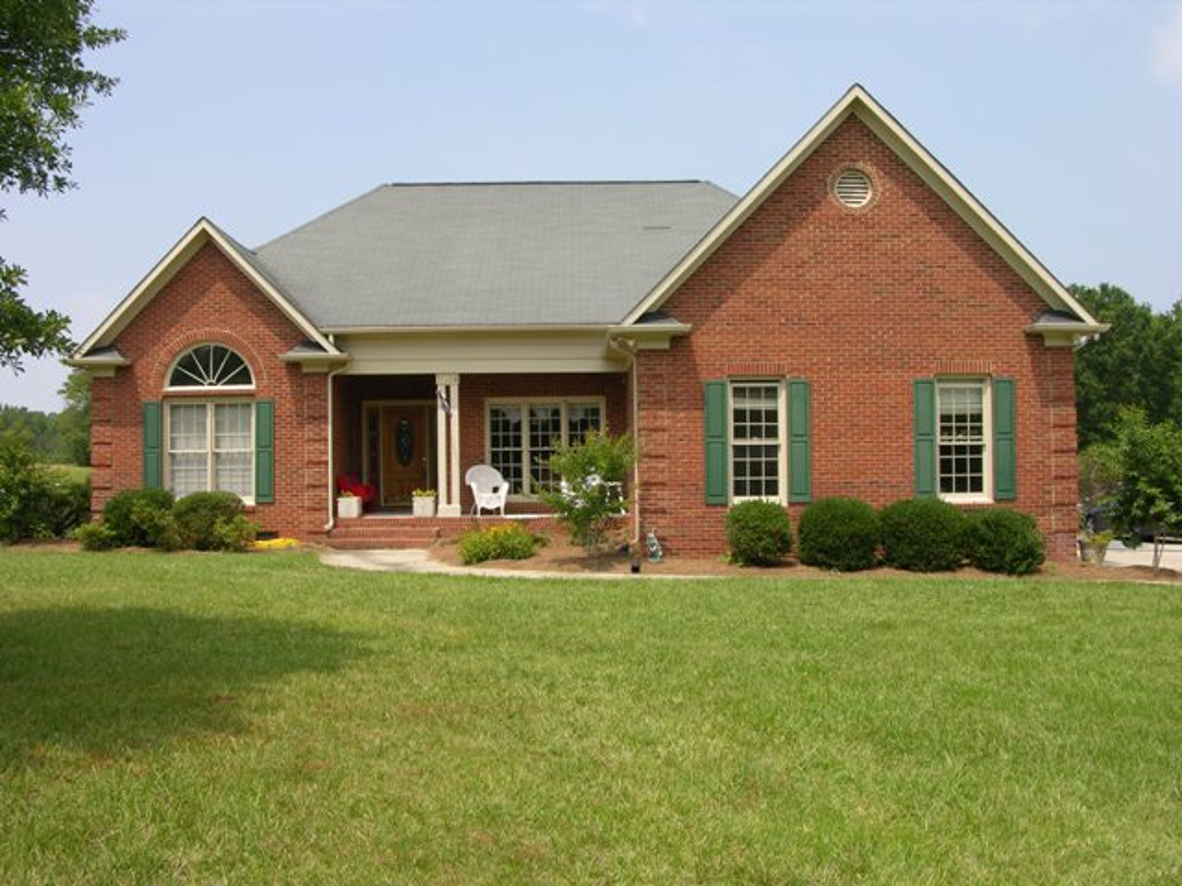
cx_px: 591
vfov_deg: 40.7
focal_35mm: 35
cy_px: 443
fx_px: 1195
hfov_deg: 52.6
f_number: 8
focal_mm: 8.9
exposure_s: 1/116
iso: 50
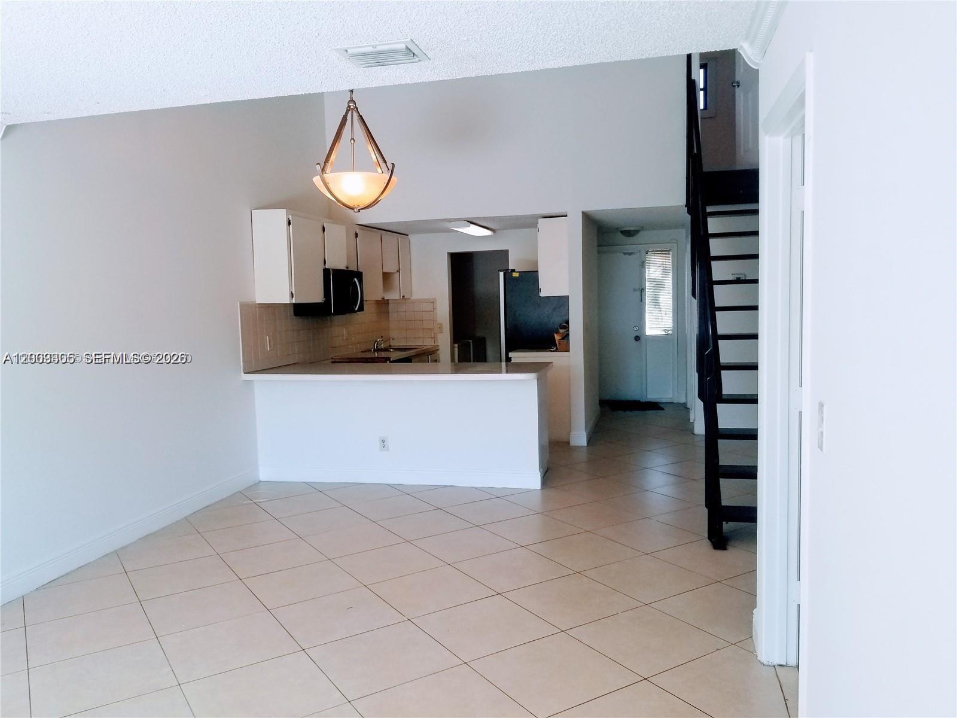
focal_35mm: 26
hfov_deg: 67.3
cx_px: 478
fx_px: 719
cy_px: 359
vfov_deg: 53.1
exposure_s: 1/120
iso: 100
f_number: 1.7
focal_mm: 4.3
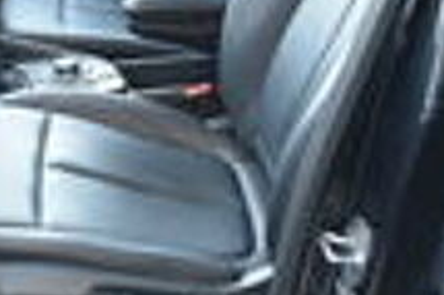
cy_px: 57
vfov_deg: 20.0
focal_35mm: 67
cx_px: 43
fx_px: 826
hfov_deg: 28.9
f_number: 3.5
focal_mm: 20
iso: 1400
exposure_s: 1/60
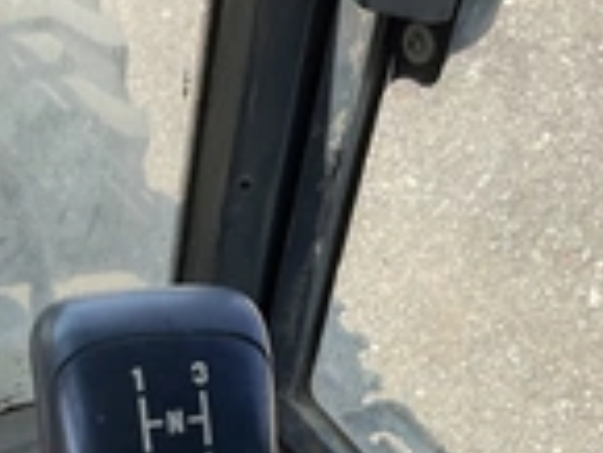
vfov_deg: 17.6
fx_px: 1395
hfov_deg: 24.2
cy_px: 532
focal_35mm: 80
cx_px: 179
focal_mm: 3
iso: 25
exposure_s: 1/342
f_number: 1.8
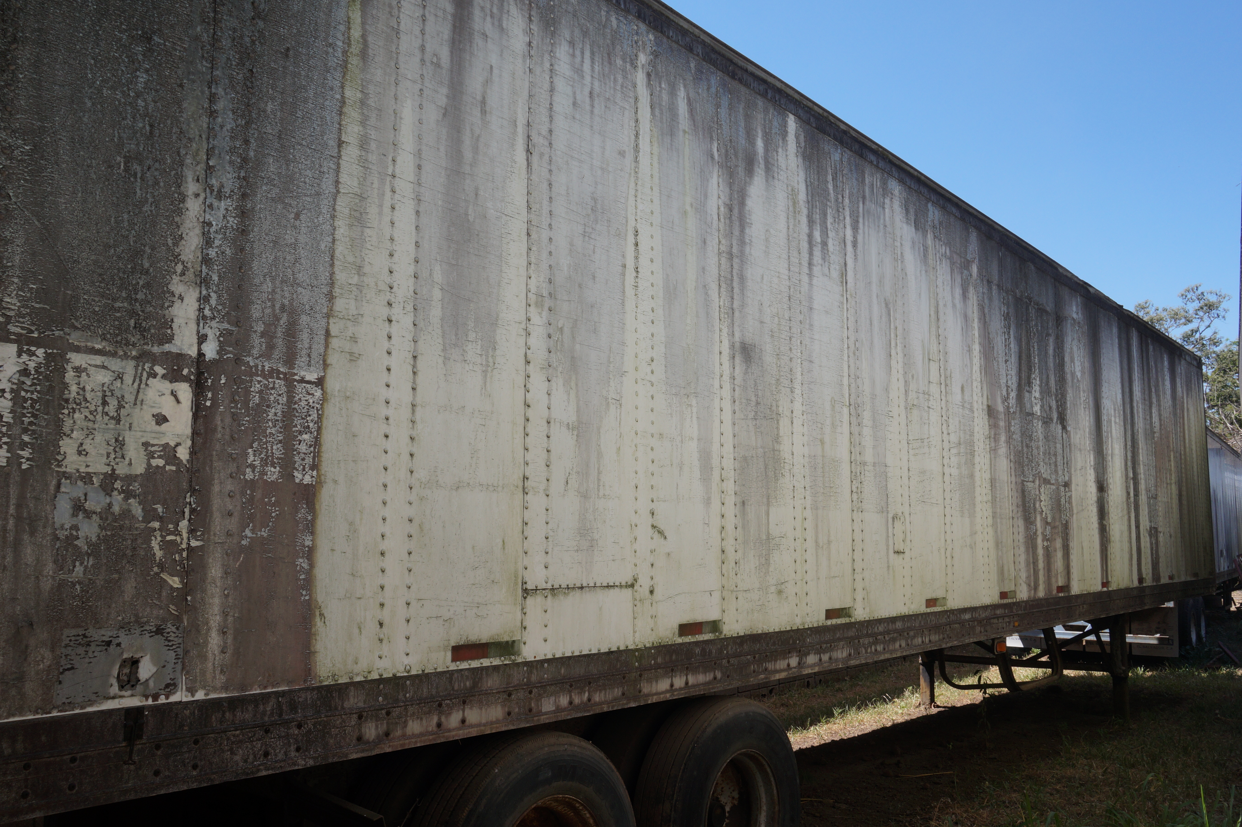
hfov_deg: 62.0
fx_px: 1034
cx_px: 621
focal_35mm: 30
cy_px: 414
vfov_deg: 43.6
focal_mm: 20
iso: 200
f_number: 7.1
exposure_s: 1/160
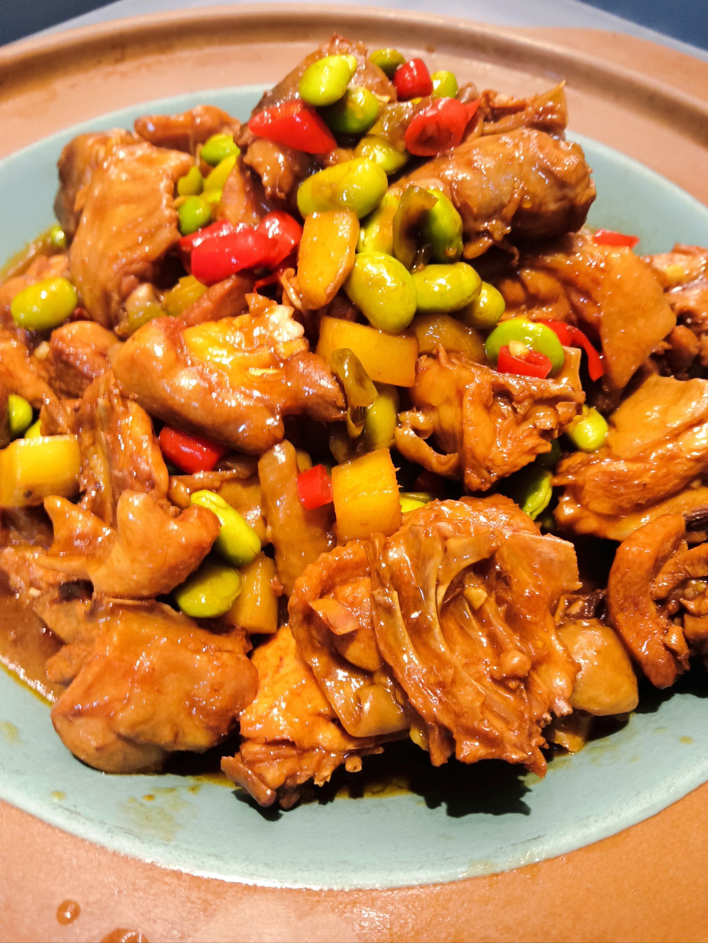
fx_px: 736
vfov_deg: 65.3
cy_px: 472
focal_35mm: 27
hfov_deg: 51.4
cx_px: 354
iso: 481
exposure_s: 1/25
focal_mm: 3.66
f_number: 2.2
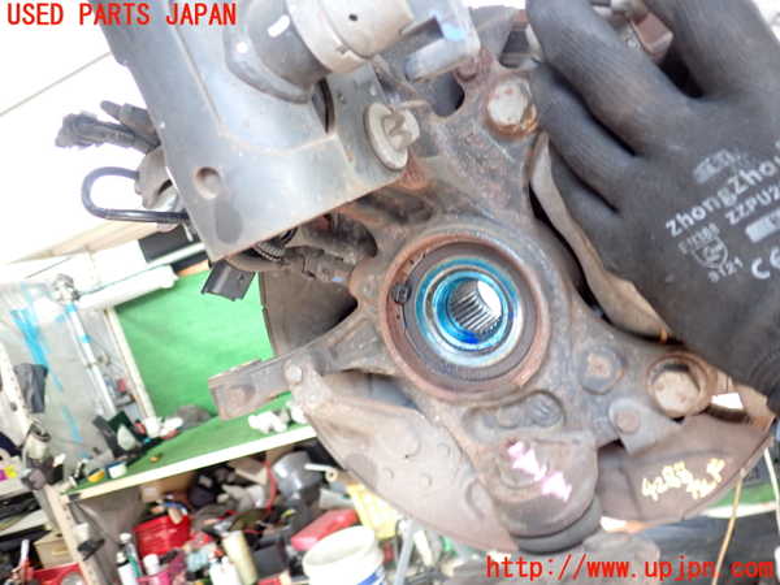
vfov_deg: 46.8
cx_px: 390
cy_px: 292
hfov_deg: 60.0
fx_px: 676
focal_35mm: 30
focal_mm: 5.4
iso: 200
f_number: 2.3
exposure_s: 1/30
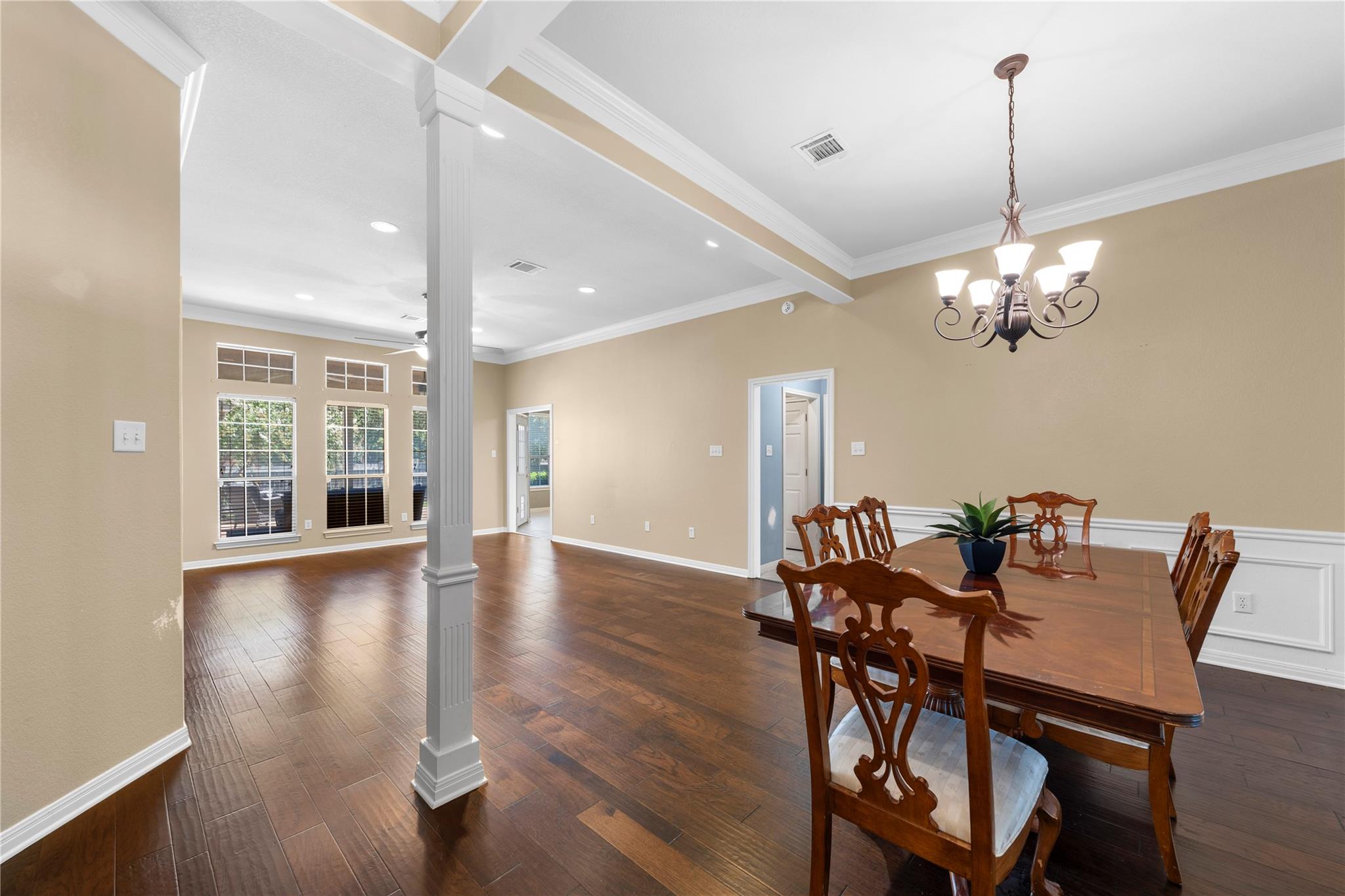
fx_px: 523
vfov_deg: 81.2
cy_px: 448
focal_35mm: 14
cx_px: 672
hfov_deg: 104.3
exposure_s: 3.2
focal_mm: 14
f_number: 9
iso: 250
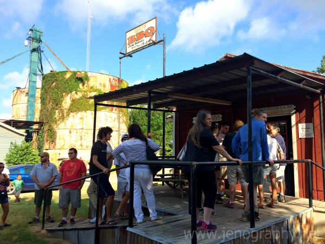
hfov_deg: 61.7
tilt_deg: +6.4
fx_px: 272
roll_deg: +0.1
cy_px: 122
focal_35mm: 29
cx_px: 162
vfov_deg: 48.2
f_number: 2.2
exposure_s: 1/1325
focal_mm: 4.15
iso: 32
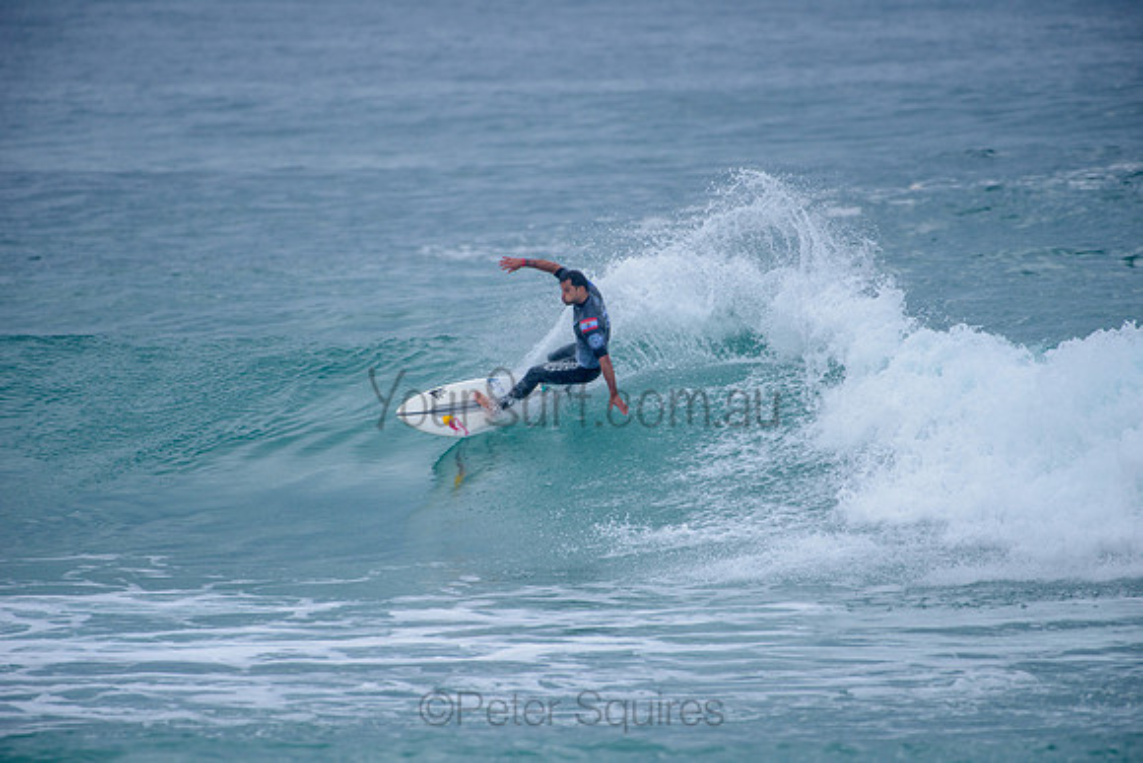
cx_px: 572
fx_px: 15878
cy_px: 382
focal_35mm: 500
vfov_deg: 2.8
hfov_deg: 4.1
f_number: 5.6
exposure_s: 1/2000
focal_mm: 500
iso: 250
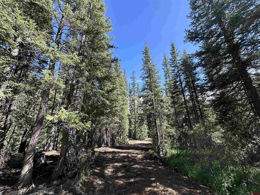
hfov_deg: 102.1
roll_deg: +2.3
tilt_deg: +18.7
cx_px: 130
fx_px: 105
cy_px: 98
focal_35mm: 14
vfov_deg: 85.7
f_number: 2.2
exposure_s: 1/416
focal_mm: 2.22
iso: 40
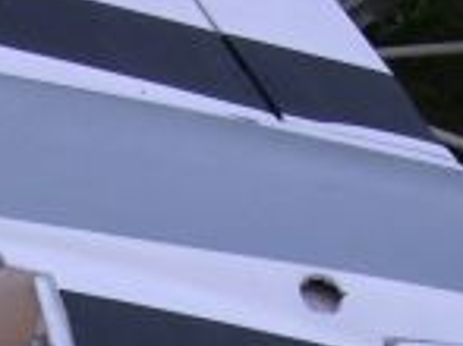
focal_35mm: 166
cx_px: -35
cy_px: 679
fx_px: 2218
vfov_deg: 8.5
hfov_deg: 11.7
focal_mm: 8
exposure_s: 1/200
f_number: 2.8
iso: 100
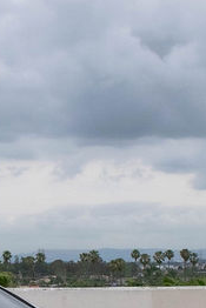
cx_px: -140
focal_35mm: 176
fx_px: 1509
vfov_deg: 11.6
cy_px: 234
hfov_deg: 7.6
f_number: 7.1
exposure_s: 1/2000
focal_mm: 20
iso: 400
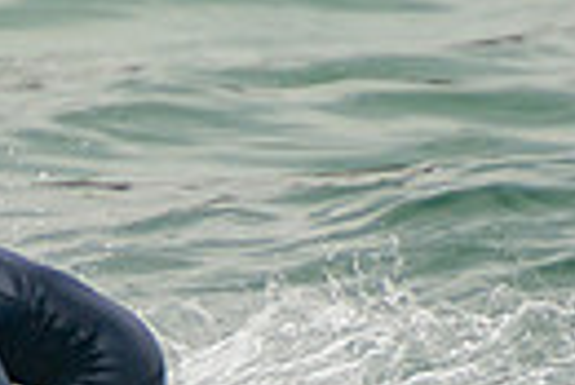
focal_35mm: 2679
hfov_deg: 0.8
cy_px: 595
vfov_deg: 0.5
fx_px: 42837
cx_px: 248
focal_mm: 400
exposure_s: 1/1250
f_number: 5.6
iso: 250
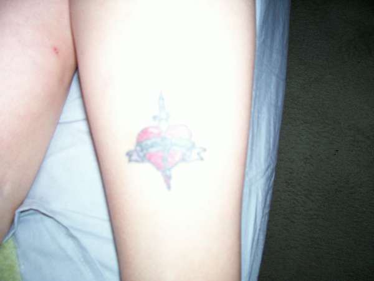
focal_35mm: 34
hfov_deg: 54.0
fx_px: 367
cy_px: 140
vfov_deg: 41.8
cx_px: 187
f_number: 2.7
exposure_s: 1/112
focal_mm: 5.6
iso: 140
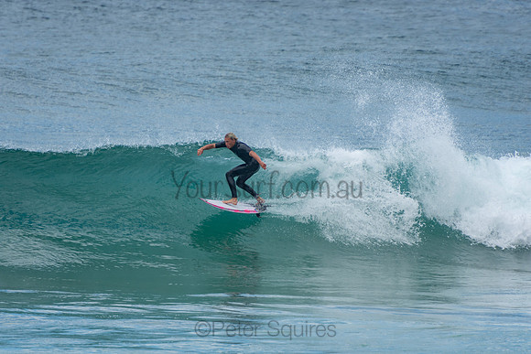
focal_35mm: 600
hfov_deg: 3.4
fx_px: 8852
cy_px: 177
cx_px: 266
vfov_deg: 2.3
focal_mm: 400
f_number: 5.6
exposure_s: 1/1250
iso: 250
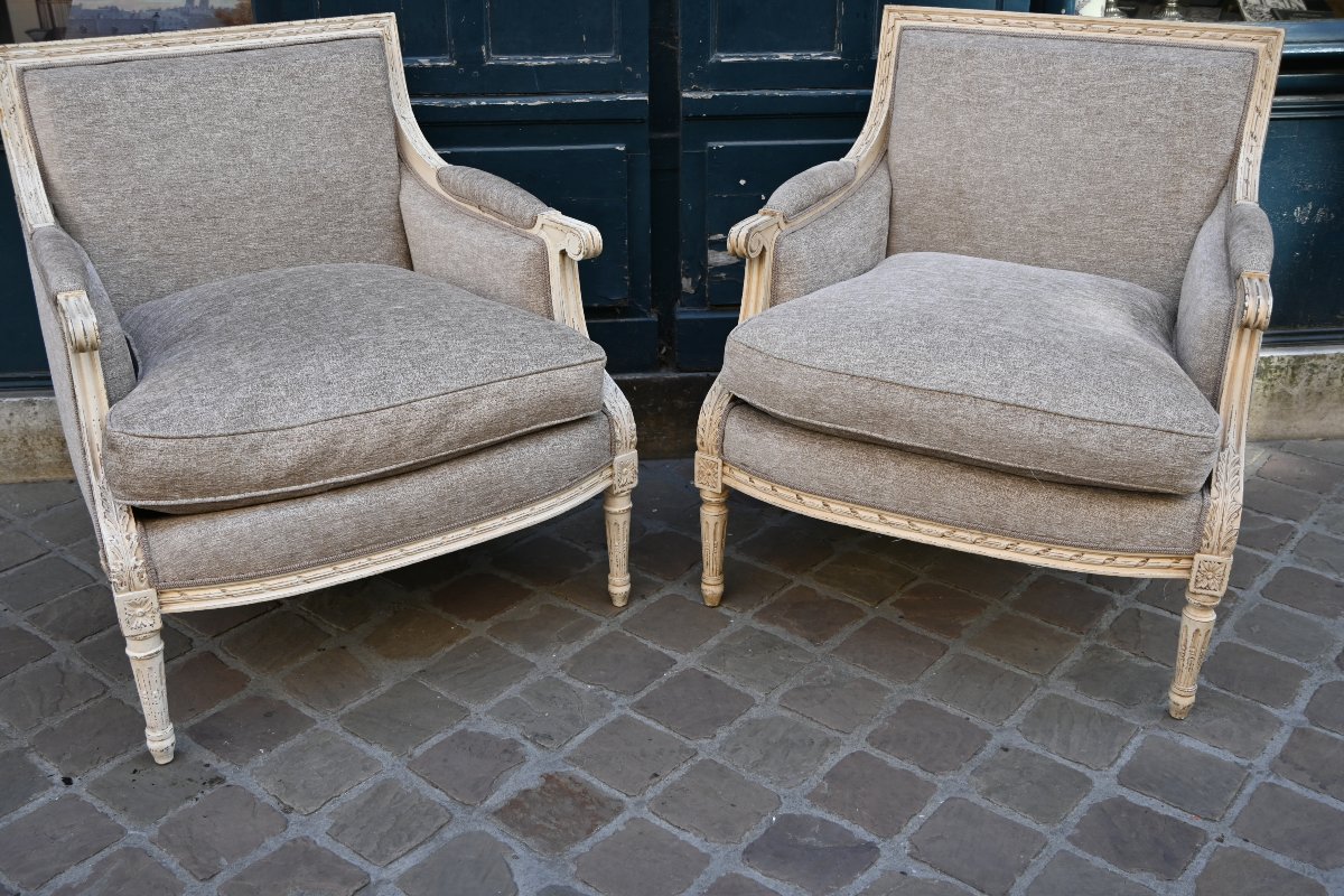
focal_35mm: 37
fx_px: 1372
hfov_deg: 52.2
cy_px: 448
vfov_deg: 36.2
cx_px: 672
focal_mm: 24.5
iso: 200
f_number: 4.5
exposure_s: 1/250
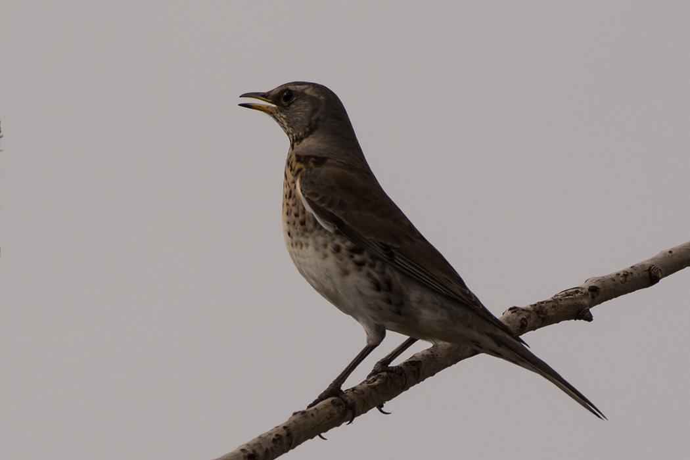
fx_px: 13224
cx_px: 345
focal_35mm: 690
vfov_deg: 2.0
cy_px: 230
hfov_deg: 3.0
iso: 250
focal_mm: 460
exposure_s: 1/2500
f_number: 6.3
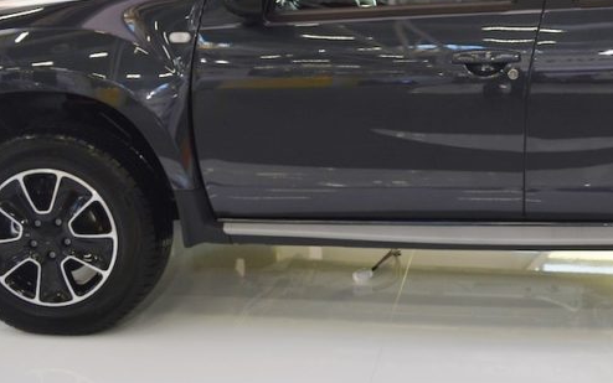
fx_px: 952
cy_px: 36
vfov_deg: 22.2
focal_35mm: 57
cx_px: 511
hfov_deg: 34.3
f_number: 4.5
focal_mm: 18
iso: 400
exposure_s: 1/80
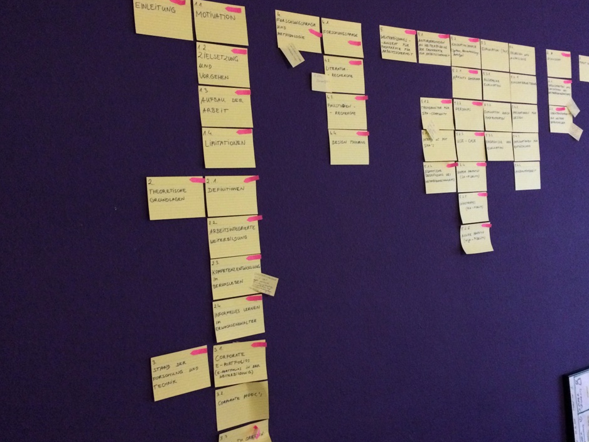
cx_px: 305
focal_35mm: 34
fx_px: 579
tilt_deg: -2.5
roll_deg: +4.0
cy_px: 226
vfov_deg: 41.8
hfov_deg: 53.9
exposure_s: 1/17
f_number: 2.2
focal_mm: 4.15
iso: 320
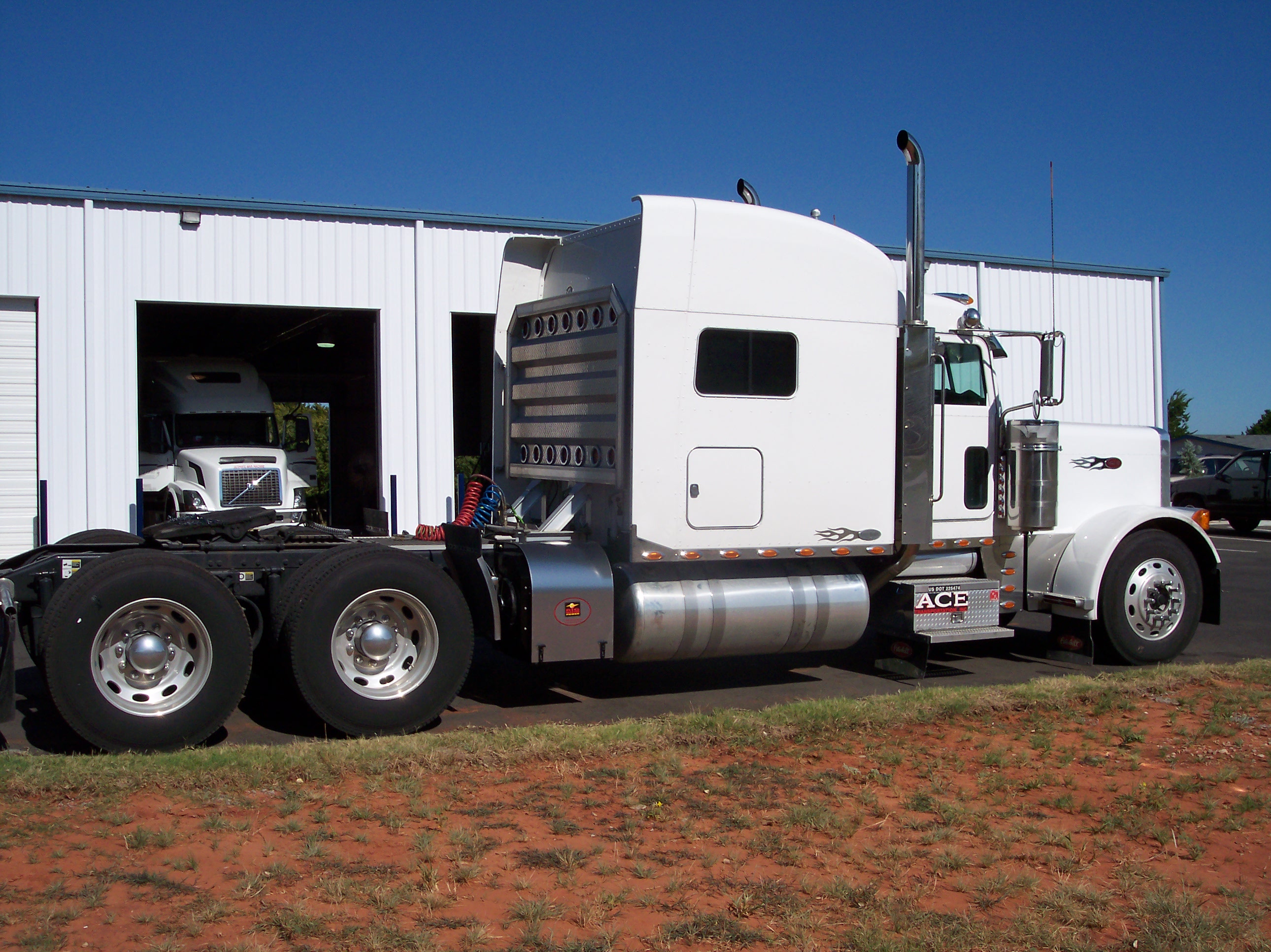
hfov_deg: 49.0
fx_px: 1394
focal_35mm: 38
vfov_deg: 37.7
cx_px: 636
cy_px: 476
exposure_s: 1/1000
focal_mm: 8
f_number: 4.8
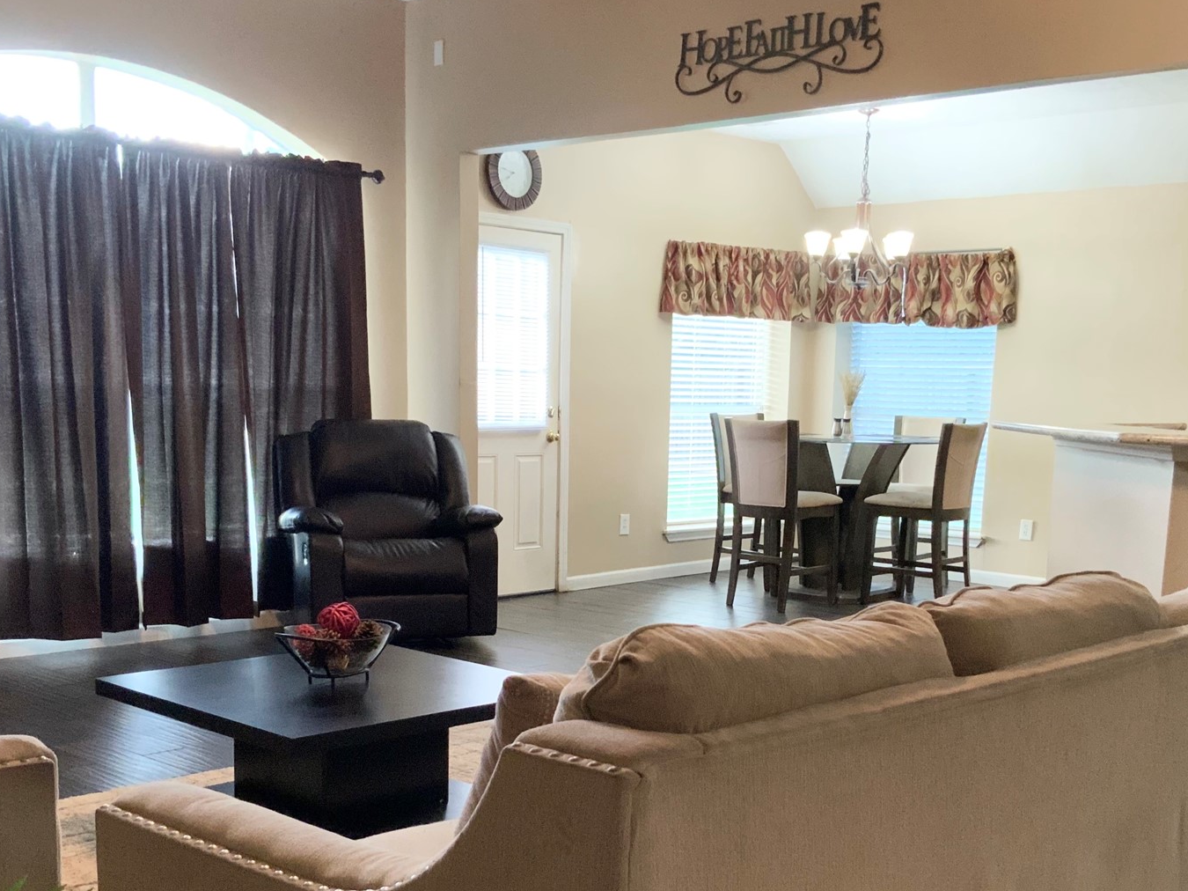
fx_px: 1510
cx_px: 652
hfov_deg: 42.9
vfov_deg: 32.5
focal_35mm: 44
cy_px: 623
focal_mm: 3
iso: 250
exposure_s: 1/60
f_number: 1.8
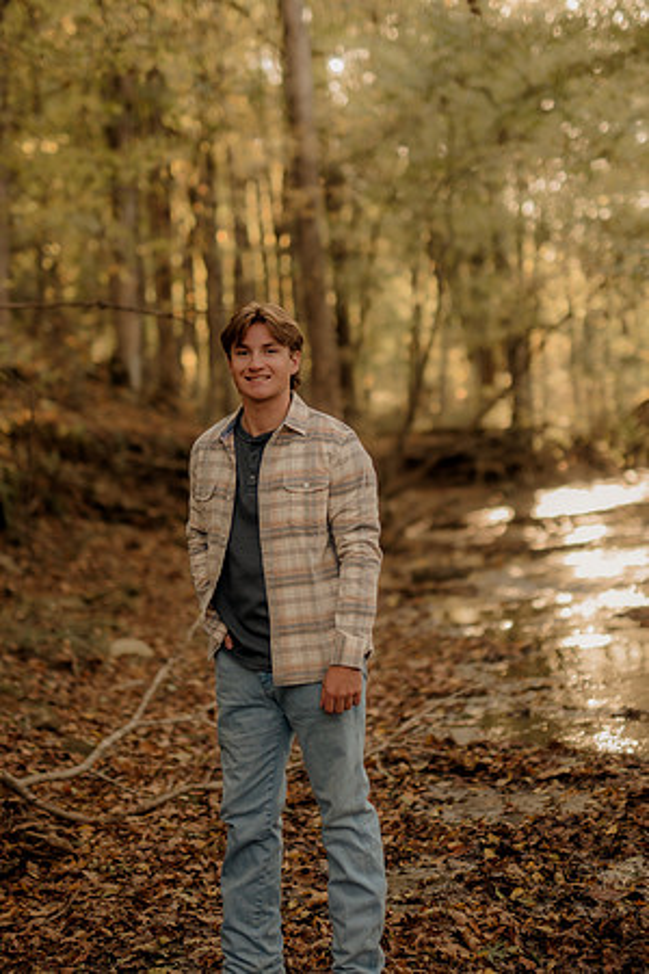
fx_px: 2028
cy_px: 487
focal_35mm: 75
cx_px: 324
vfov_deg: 27.0
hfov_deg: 18.2
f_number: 1.4
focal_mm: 50
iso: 200
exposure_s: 1/320
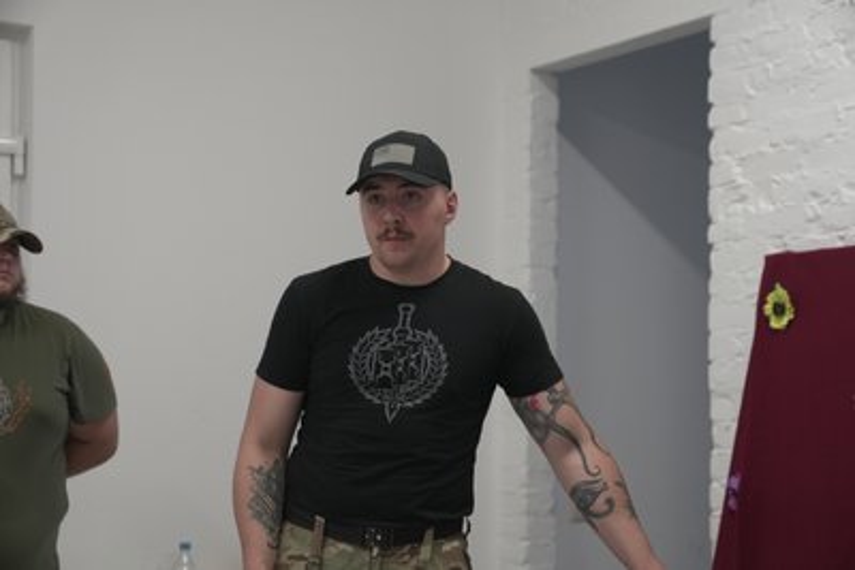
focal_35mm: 70
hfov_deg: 28.8
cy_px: 285
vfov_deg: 19.5
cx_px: 428
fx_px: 1663
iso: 500
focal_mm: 70
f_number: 4
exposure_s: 1/125
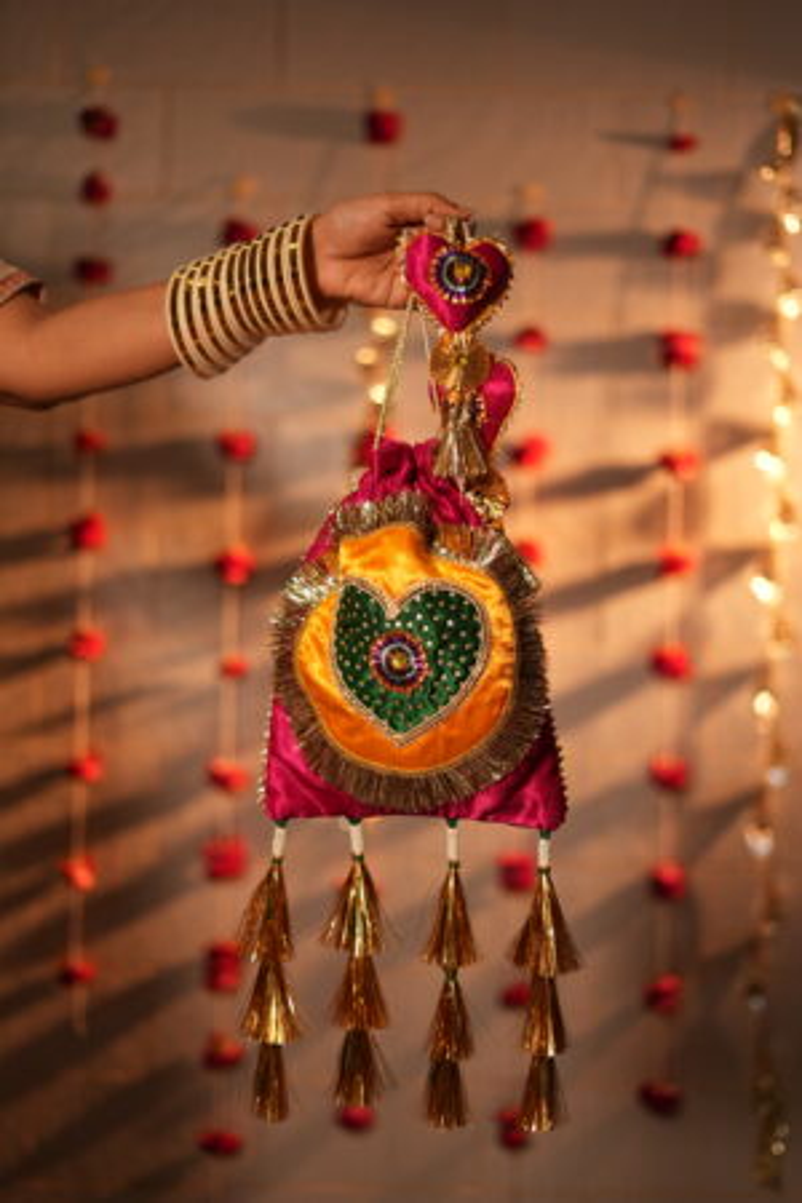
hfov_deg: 27.0
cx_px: 401
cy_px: 602
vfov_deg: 39.6
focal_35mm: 50
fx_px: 1671
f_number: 1.8
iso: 250
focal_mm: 50
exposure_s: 1/200
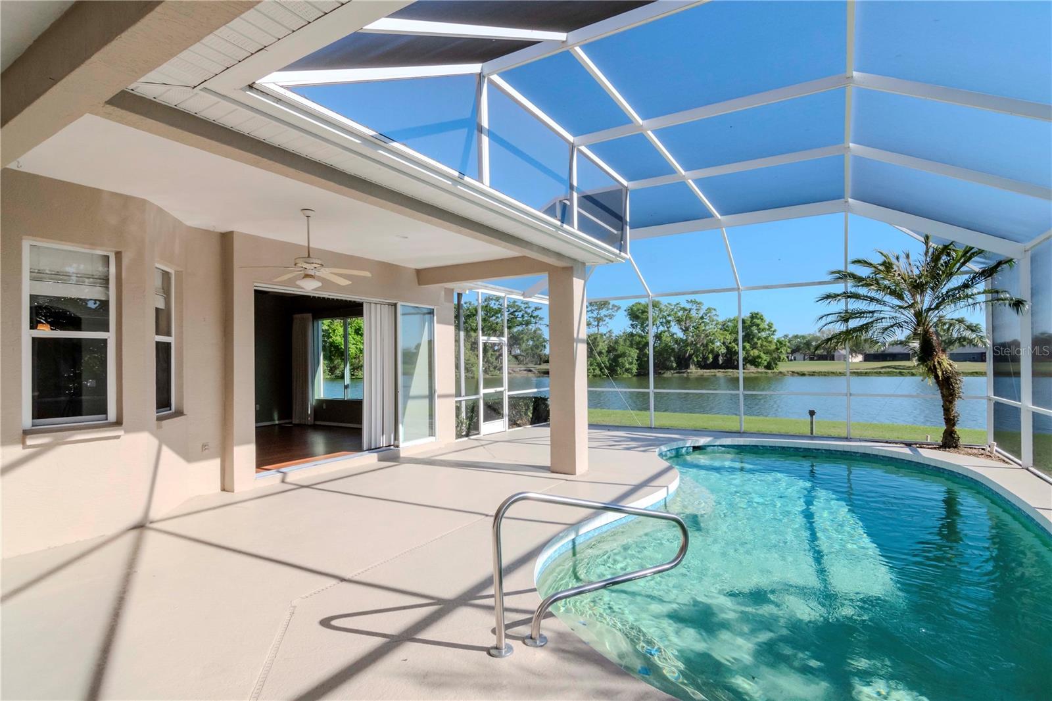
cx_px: 526
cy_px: 350
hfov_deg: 95.0
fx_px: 482
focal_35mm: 16
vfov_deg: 72.0
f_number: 14
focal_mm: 11
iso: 640
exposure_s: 1/320
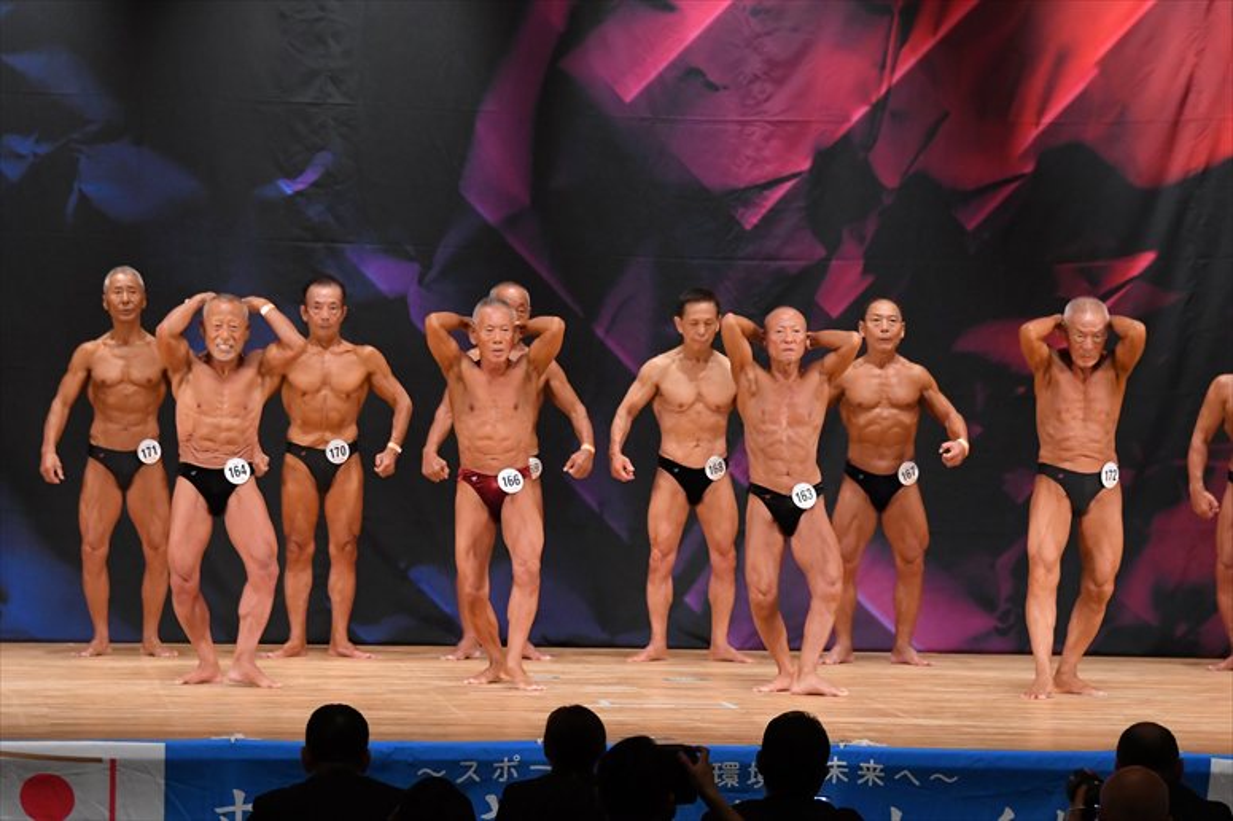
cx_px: 616
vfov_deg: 7.9
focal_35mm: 174
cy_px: 410
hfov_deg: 11.8
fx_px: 5957
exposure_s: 1/400
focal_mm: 116
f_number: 5.6
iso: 4500
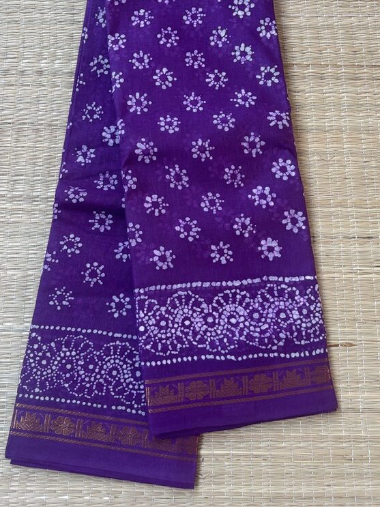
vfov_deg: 52.6
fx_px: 512
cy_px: 232
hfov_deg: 40.7
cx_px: 174
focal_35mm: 35
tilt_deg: -78.1
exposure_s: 1/70
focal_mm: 5.96
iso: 125
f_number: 1.6
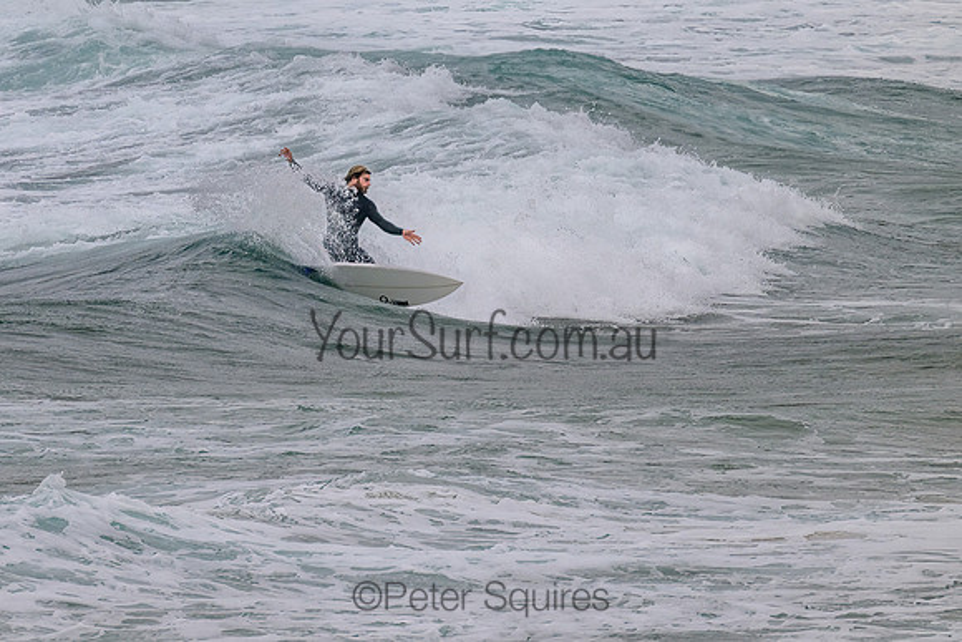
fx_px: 29170
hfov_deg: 1.9
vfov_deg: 1.3
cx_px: 306
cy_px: 270
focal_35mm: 1091
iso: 500
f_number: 11
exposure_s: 1/2000
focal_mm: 800
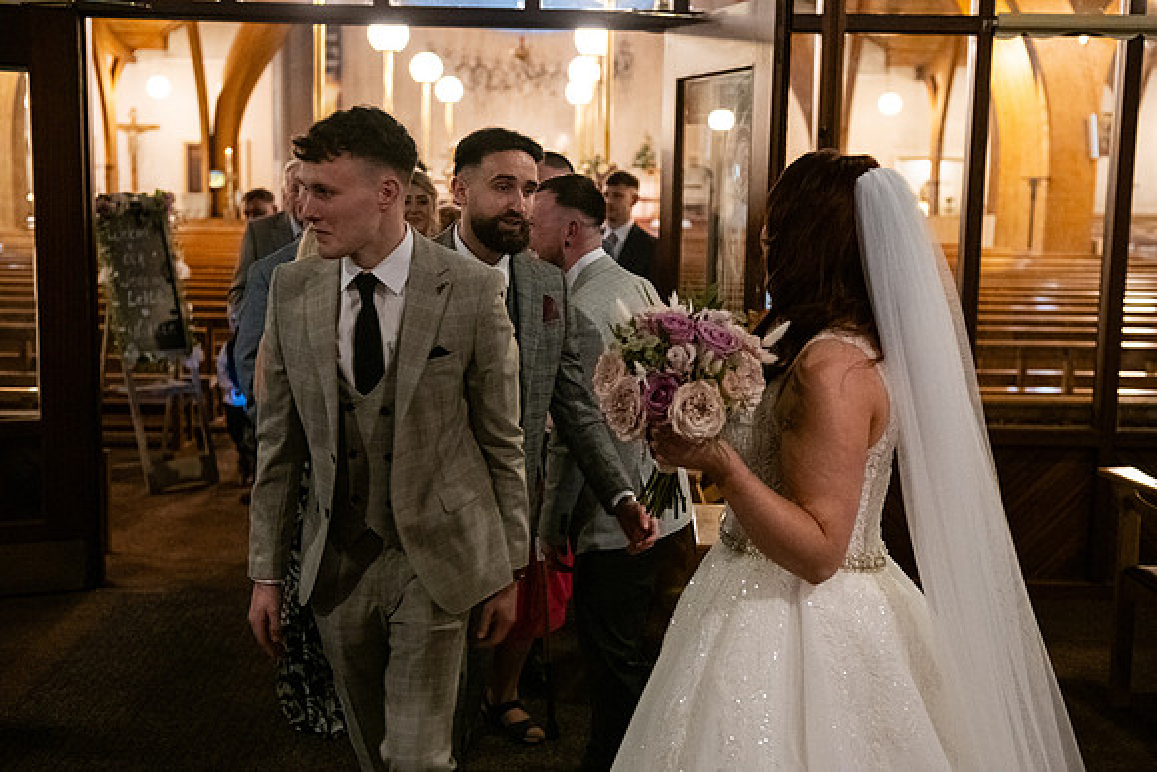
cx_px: 578
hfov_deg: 41.1
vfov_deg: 28.1
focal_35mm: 48
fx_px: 1543
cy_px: 386
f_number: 3.5
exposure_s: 1/160
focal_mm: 48
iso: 2500
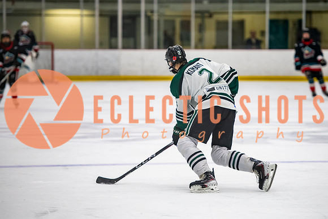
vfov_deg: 6.7
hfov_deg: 10.0
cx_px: 198
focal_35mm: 205
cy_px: 110
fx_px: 1868
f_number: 3.2
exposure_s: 1/640
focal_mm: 160
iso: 2000
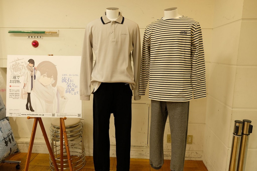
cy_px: 86
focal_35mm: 27
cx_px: 128
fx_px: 193
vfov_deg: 47.9
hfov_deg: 67.4
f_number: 2.8
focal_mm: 18
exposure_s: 1/80
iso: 400
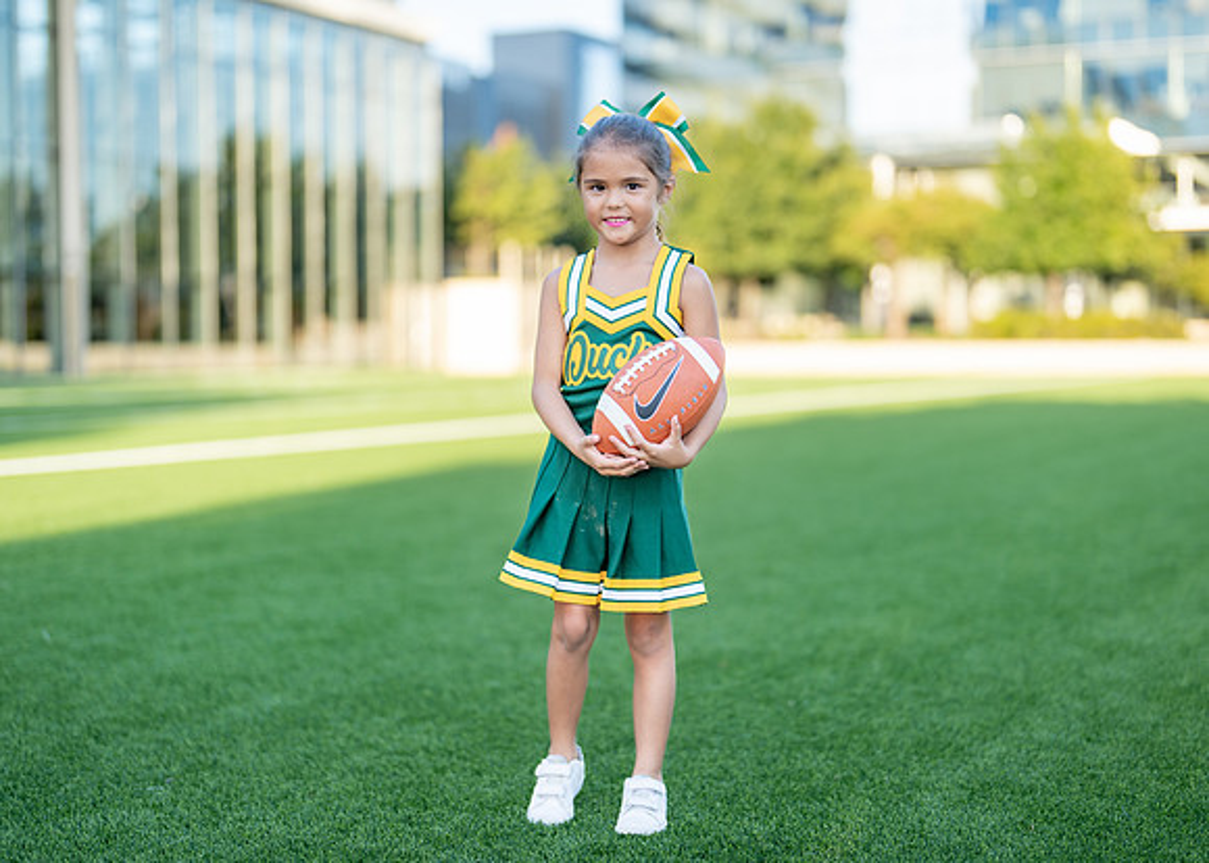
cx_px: 620
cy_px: 426
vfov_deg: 24.6
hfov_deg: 34.0
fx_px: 1978
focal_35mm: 58
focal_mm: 50
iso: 100
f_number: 1.2
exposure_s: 1/1000
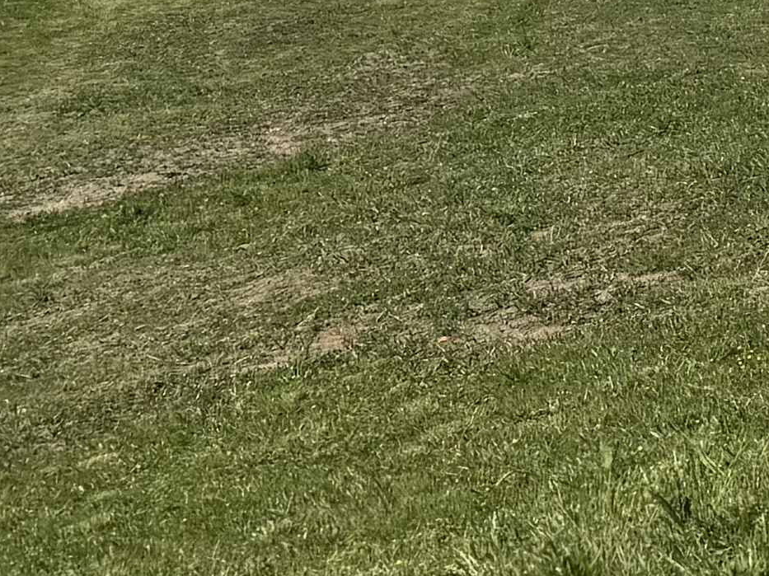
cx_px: 1983
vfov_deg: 9.8
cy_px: -302
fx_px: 3264
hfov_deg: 10.9
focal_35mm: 147
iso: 80
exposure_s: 1/5814
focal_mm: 6.76
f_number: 1.78
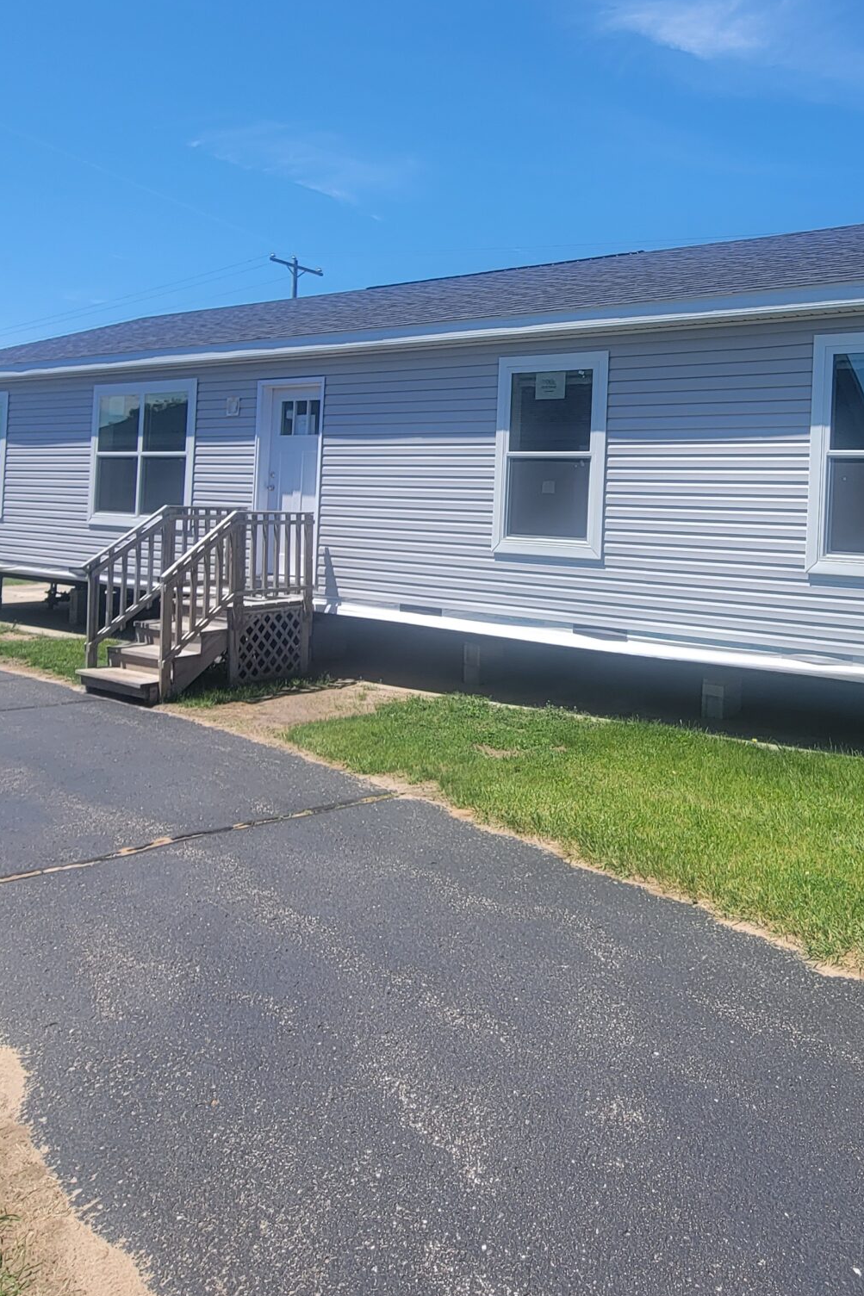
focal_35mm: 23
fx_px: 828
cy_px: 492
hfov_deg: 53.8
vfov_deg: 74.9
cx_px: 591
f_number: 2.2
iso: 50
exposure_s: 1/1339
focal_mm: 2.2
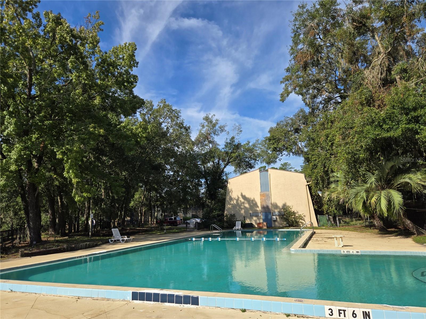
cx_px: 213
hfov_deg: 73.9
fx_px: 283
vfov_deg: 58.9
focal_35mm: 23
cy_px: 160
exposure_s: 1/1723
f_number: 1.8
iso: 25
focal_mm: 5.4
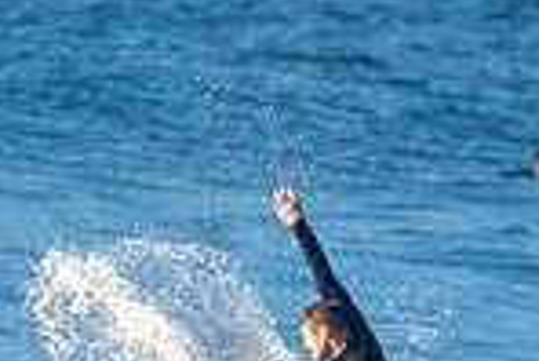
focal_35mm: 2946
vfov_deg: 0.5
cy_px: 432
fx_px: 44151
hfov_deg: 0.7
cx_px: 412
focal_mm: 500
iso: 400
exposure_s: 1/1250
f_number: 5.6
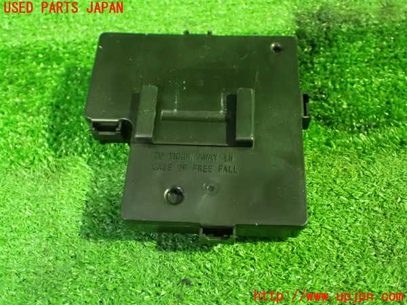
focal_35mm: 38
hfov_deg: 49.0
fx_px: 447
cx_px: 204
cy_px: 152
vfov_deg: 37.7
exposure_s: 1/25
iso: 1600
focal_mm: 6.83
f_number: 2.7
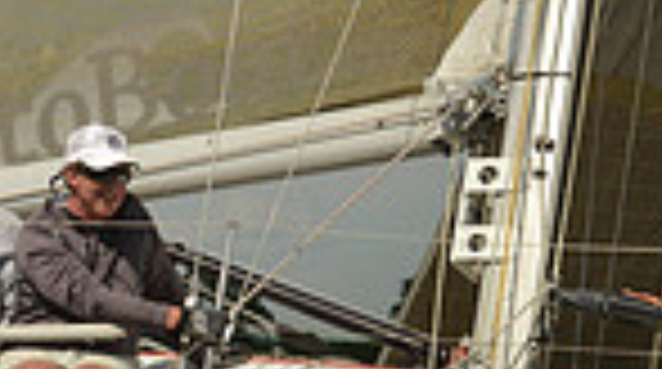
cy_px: 398
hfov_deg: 5.1
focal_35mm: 423
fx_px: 7410
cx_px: -423
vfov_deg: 2.9
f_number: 11
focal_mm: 102
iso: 280
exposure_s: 1/1600
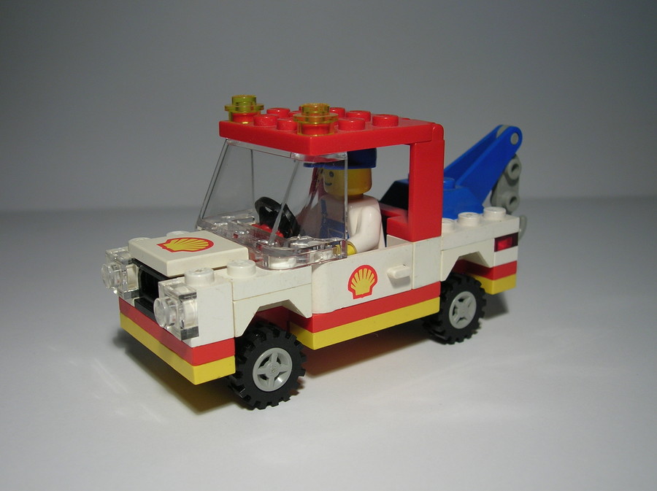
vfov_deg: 37.7
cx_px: 328
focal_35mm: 38
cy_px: 246
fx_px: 720
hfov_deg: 49.0
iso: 50
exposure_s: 1/52.3
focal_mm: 6.4
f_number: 3
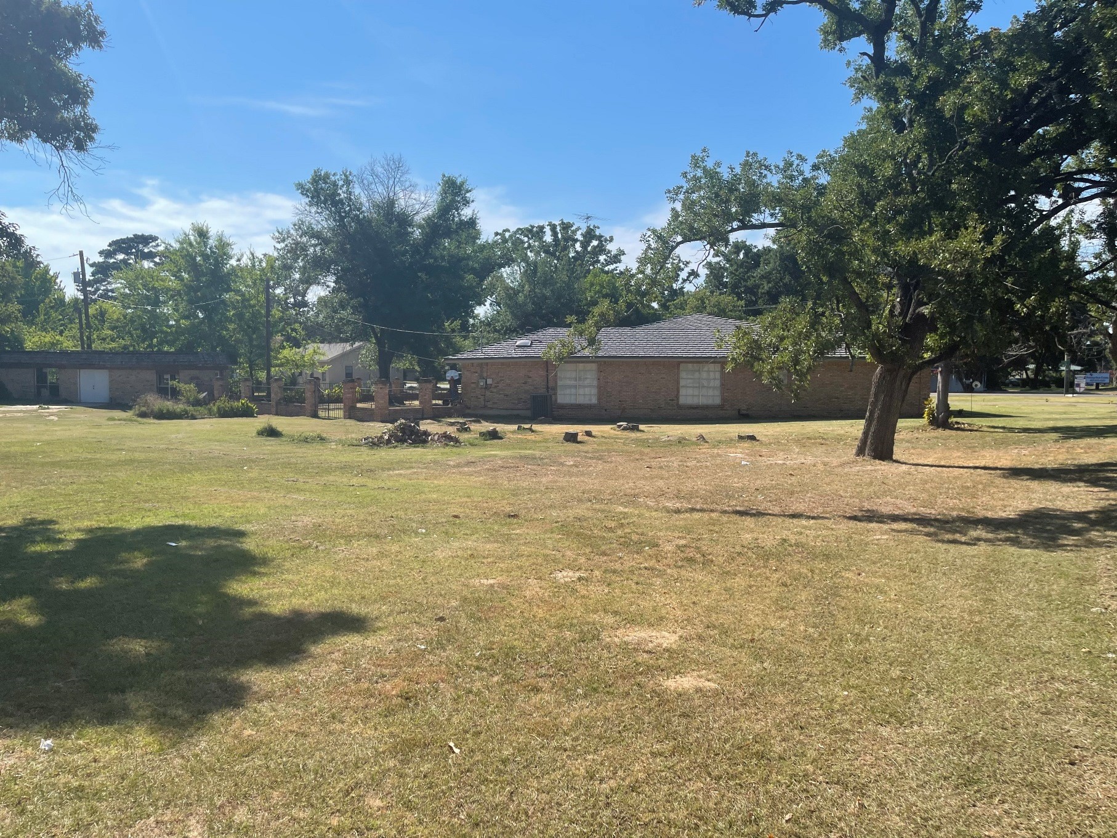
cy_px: 419
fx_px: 839
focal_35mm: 26
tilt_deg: -4.4
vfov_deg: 53.1
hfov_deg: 67.3
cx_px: 558
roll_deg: -0.8
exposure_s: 1/4049
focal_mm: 5.1
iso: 32
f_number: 1.6
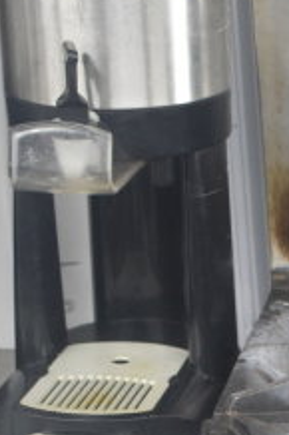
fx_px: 1821
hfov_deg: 8.6
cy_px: 516
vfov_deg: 13.3
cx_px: 596
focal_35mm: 151
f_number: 3.8
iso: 800
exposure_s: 1/40
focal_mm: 24
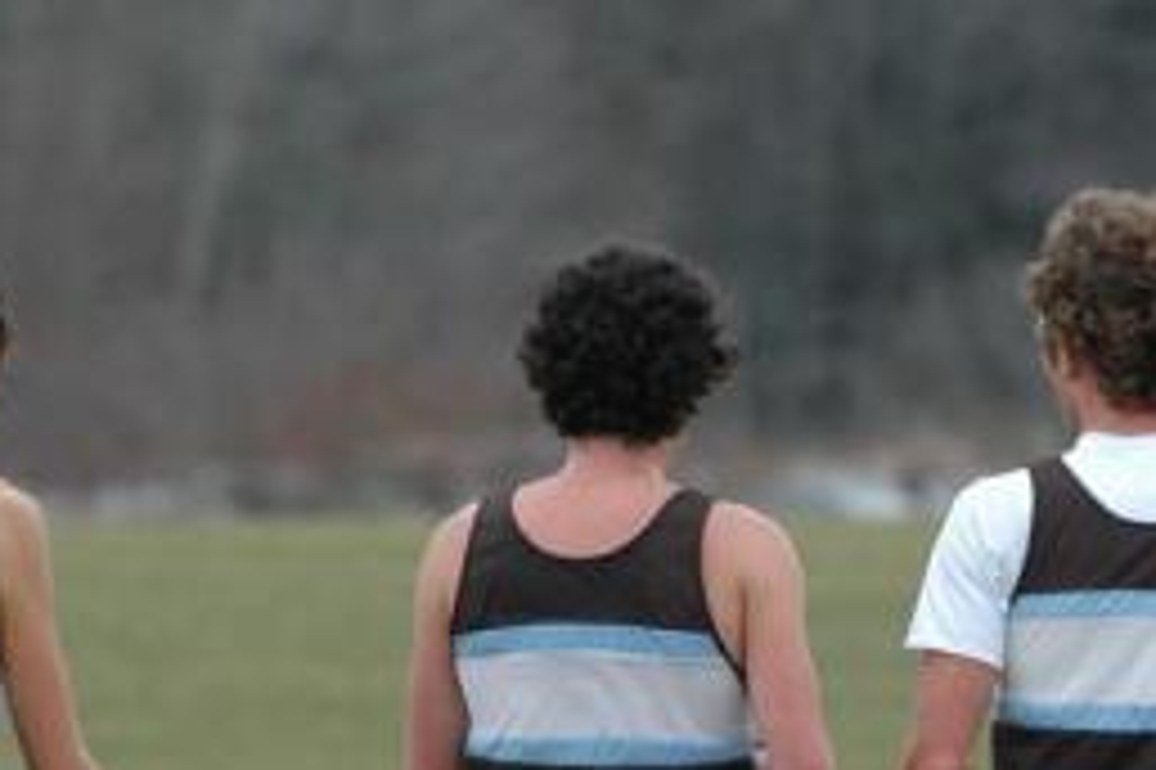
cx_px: 785
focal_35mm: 847
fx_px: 27180
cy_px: 941
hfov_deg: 2.4
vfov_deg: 1.6
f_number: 4
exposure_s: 1/800
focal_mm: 200
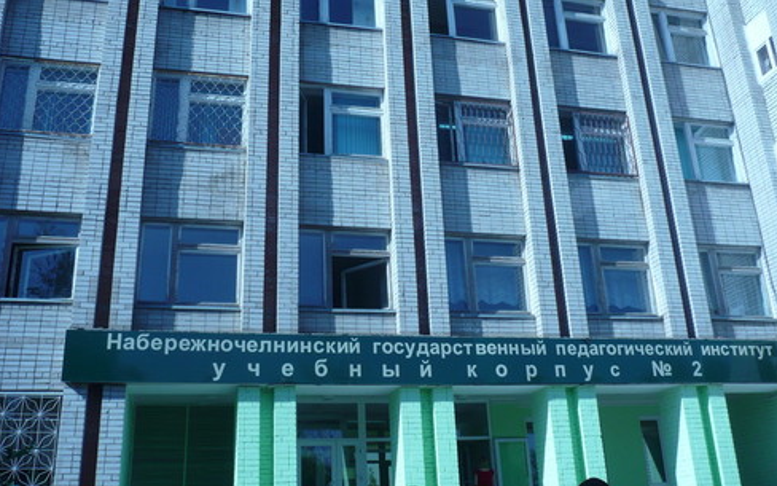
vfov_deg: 33.5
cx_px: 392
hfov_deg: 51.5
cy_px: 197
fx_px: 805
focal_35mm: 38
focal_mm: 5.8
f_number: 8
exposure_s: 1/200
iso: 100
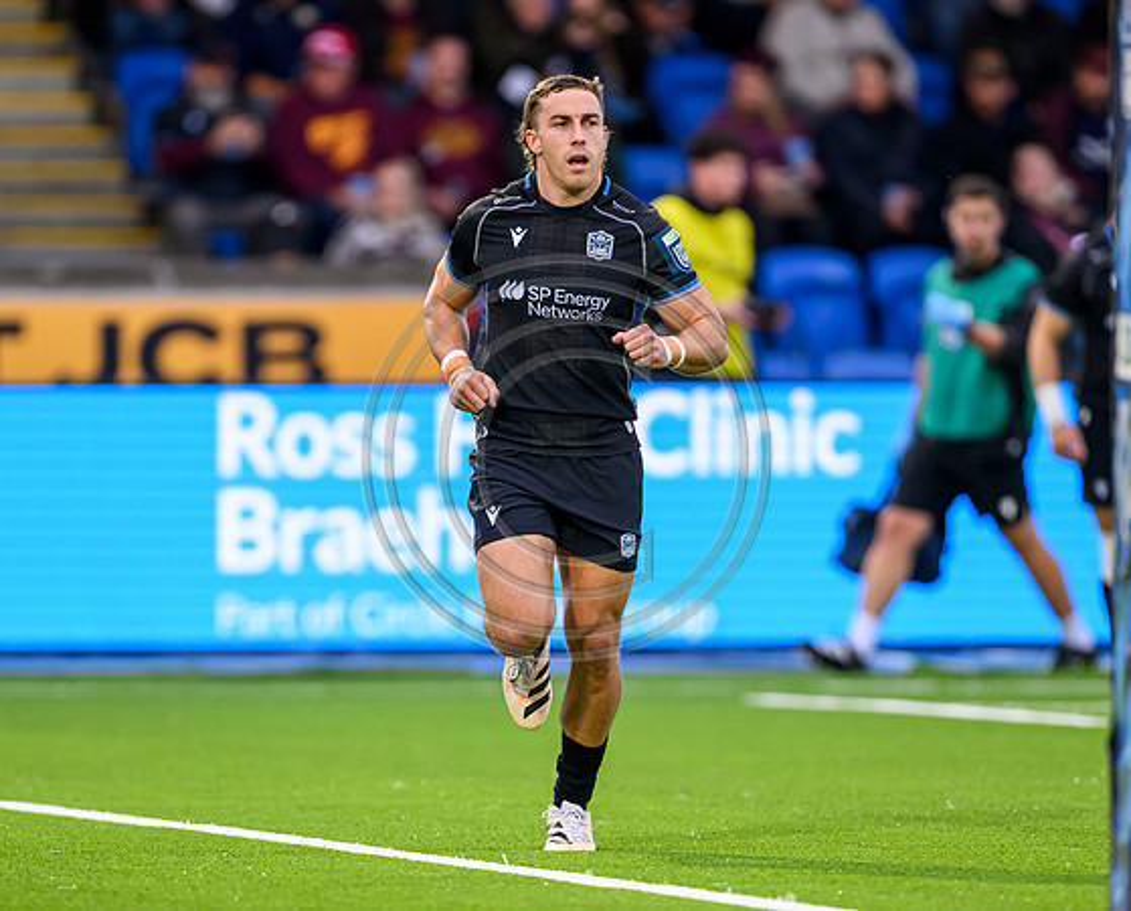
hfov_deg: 3.1
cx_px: 594
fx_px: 21070
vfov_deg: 2.5
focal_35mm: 628
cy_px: 603
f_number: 3.2
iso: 1600
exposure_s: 1/1250
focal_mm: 400
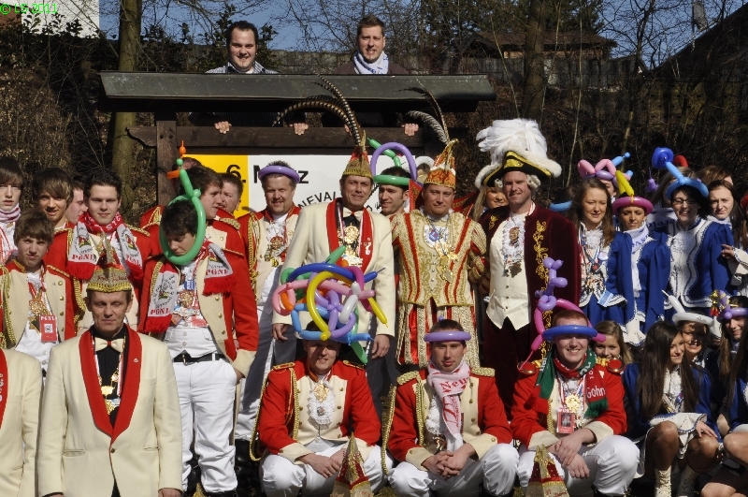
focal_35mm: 128
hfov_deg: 16.1
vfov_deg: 10.7
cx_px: 374
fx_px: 2645
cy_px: 248
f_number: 29
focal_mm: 85
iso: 400
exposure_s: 1/200
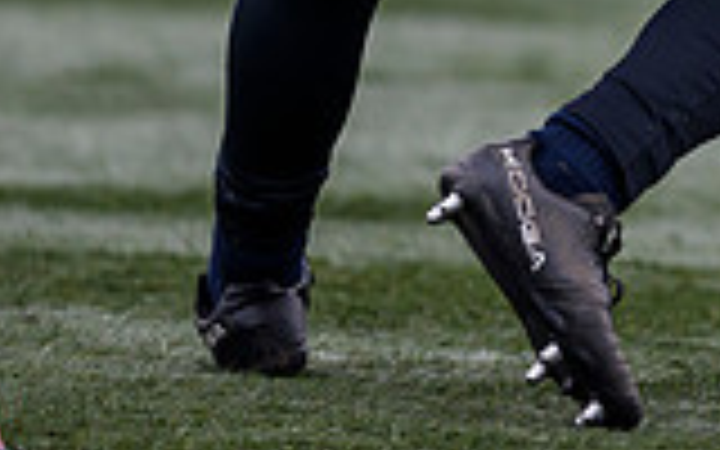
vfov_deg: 0.8
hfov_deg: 1.2
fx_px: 33790
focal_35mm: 1722
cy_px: -549
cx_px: 1294
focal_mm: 400
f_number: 3.5
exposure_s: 1/1600
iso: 500
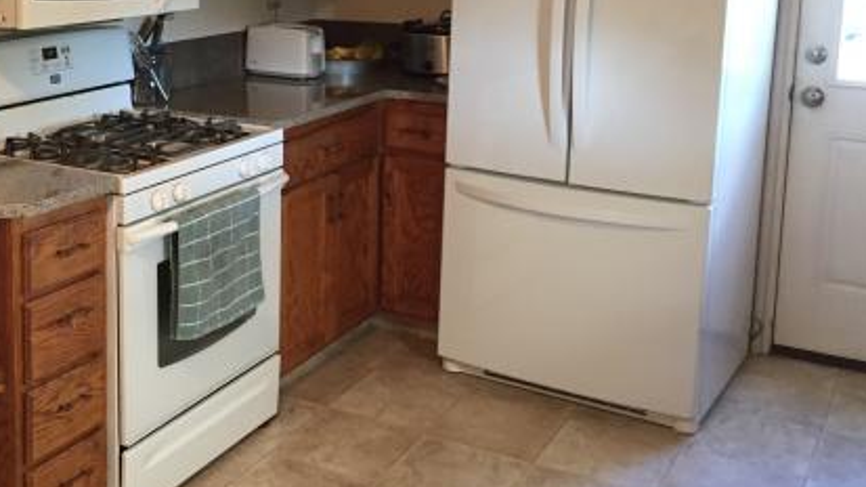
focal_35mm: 49
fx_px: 1125
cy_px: 109
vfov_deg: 24.1
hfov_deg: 41.5
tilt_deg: -10.0
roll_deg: -0.5
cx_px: 275
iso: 250
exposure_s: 1/30
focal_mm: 4.15
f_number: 2.2
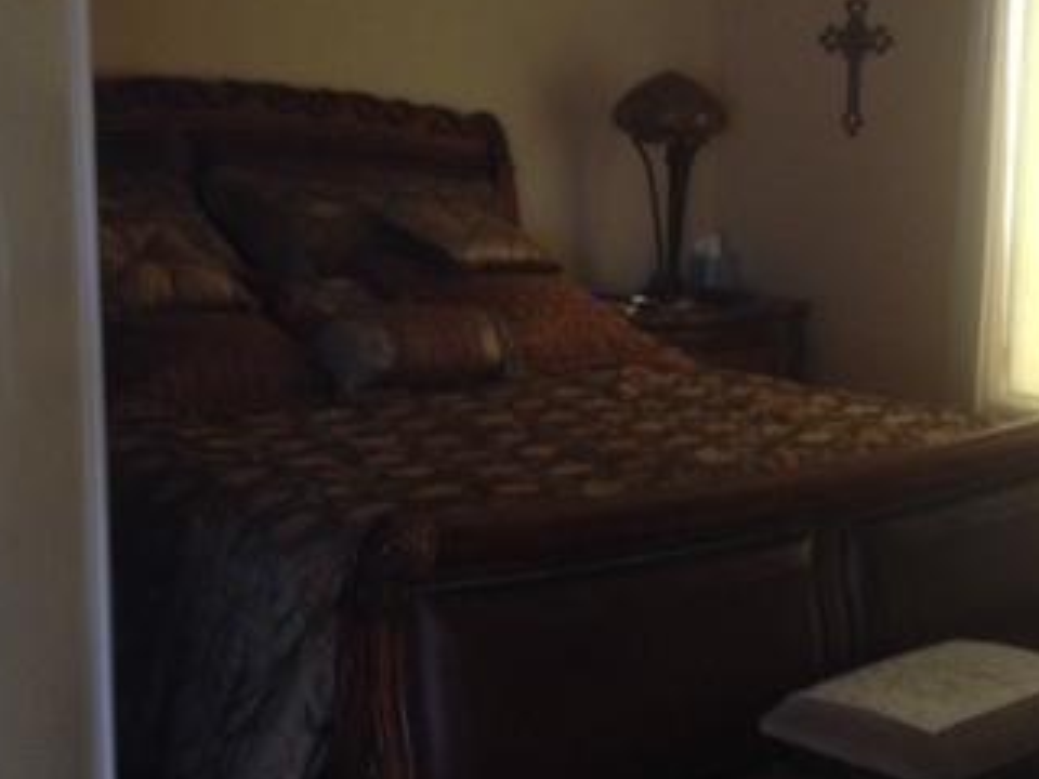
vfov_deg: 21.0
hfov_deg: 27.2
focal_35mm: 70
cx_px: 851
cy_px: 425
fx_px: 2101
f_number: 2.4
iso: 200
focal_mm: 4.28
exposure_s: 1/20
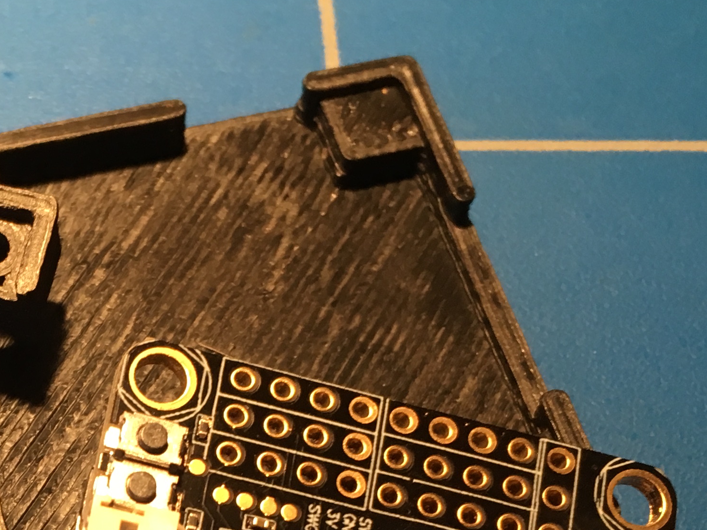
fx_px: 1614
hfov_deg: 23.7
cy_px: 570
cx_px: 5
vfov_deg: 18.0
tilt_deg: -62.1
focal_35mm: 79
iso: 80
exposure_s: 1/33
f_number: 2.2
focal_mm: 4.15
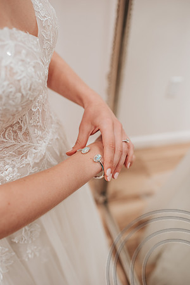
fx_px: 277
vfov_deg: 54.4
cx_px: 95
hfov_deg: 37.9
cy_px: 142
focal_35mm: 35
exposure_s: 1/125
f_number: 2.8
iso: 320
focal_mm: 35
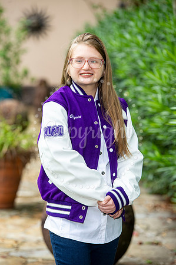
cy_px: 132
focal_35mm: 160
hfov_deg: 8.6
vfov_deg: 12.9
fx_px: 1176
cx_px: 88
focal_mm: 160
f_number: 6.3
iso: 320
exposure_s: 1/125
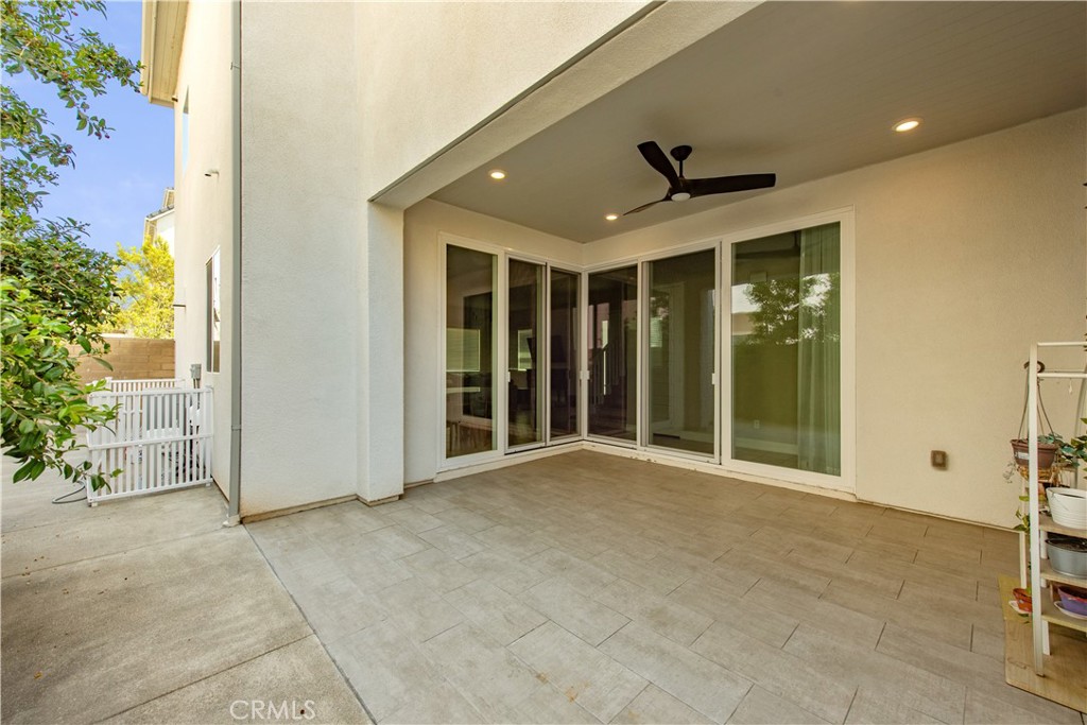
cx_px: 544
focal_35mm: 14
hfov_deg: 104.2
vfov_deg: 81.2
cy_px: 362
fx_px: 423
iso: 400
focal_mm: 14
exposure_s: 1/200
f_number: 8
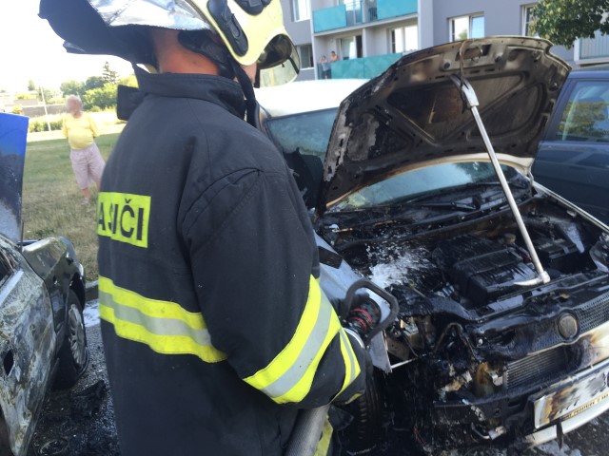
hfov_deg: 61.7
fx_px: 510
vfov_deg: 48.2
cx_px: 304
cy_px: 228
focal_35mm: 29
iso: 32
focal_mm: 4.15
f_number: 2.2
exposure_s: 1/120
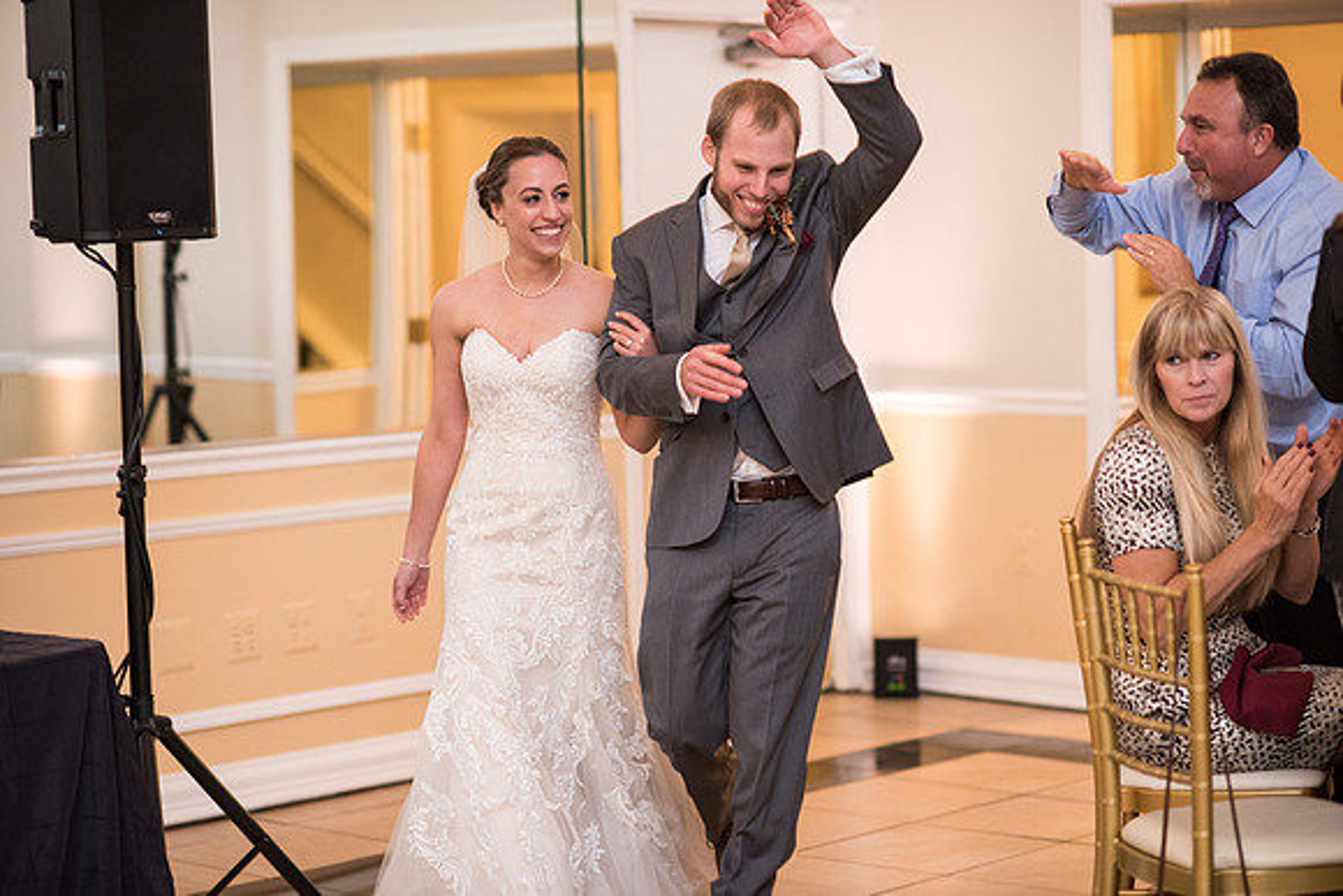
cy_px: 448
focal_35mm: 85
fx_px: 3172
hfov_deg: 23.9
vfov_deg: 16.1
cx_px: 672
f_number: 2
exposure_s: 1/200
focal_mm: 85
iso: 1000
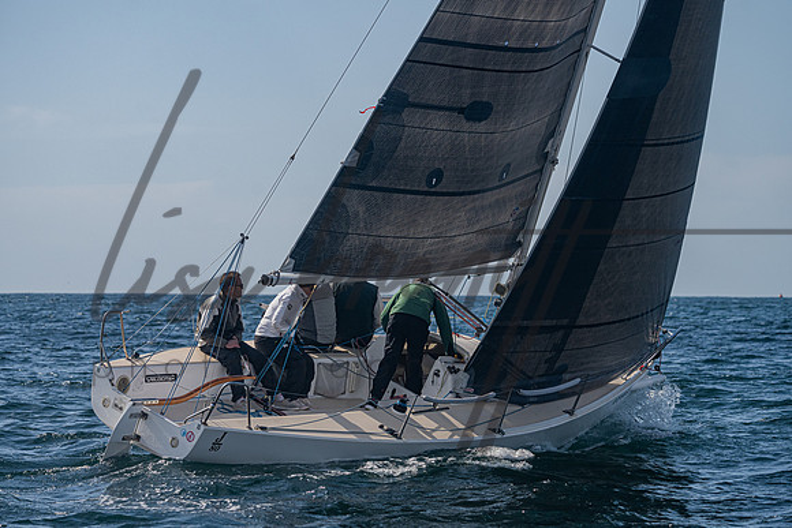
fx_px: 4447
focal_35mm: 202
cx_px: 411
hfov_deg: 10.2
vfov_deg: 6.8
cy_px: 266
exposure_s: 1/3200
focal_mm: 165
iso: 320
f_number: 6.3
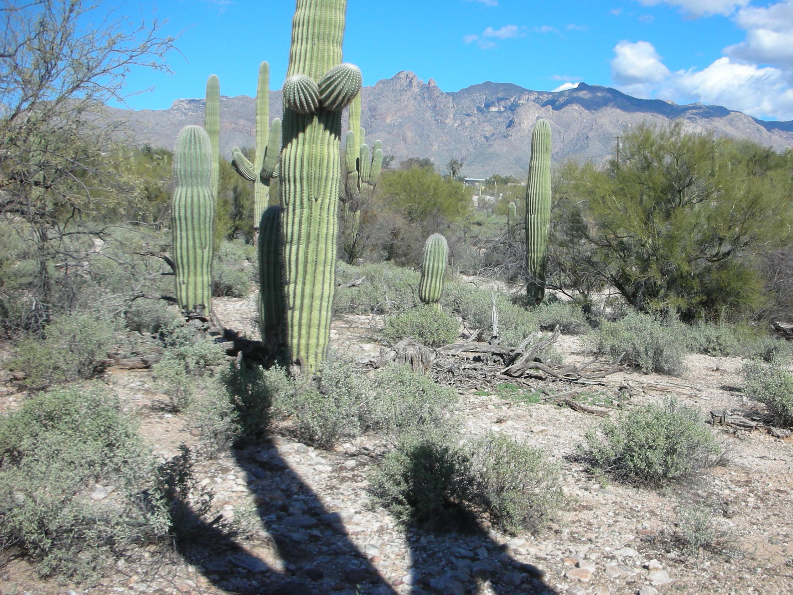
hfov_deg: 44.6
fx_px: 962
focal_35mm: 42
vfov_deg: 34.3
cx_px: 474
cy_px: 270
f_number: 8.5
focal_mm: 5.8
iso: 50
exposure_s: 1/96.3
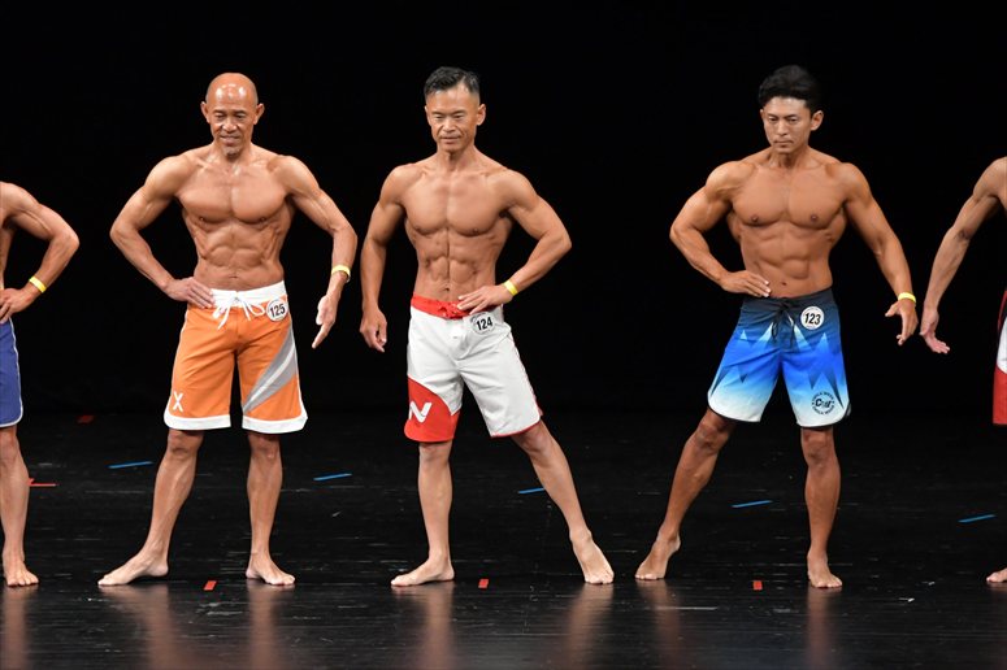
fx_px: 7130
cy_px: 335
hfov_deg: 8.1
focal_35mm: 255
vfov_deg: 5.4
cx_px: 504
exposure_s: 1/400
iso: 3200
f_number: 5.6
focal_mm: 170
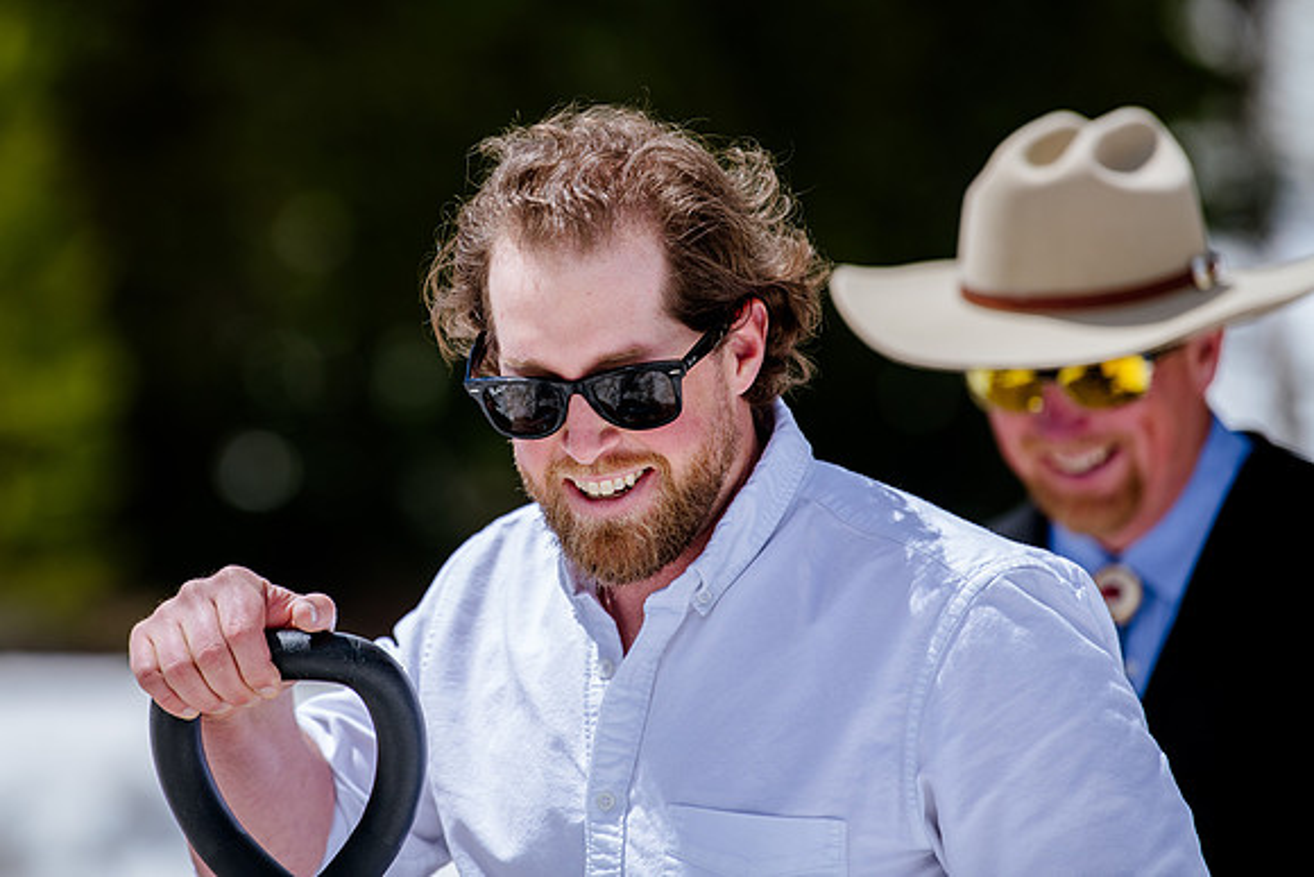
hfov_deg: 8.7
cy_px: 358
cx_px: 536
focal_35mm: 237
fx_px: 8650
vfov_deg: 5.8
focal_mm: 200
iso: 160
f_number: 3.5
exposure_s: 1/3200
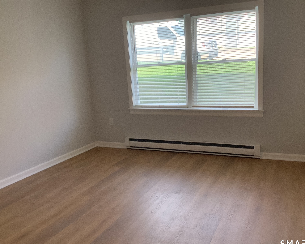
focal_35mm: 33
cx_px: 163
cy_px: 124
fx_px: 298
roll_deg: +2.3
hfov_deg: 54.2
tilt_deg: -10.9
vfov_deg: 44.5
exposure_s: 1/120
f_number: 2.4
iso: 64
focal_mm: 3.3
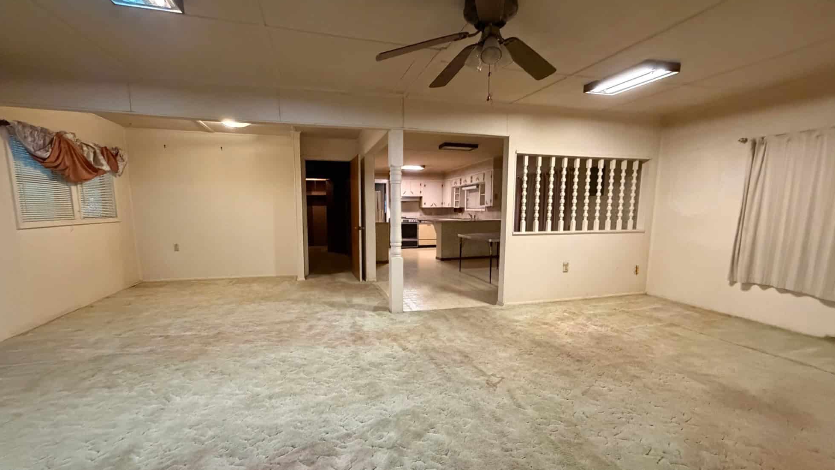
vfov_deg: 66.9
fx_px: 354
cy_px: 257
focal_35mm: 16
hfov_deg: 99.4
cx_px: 410
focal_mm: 2.2
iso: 1000
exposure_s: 1/60
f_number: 2.2
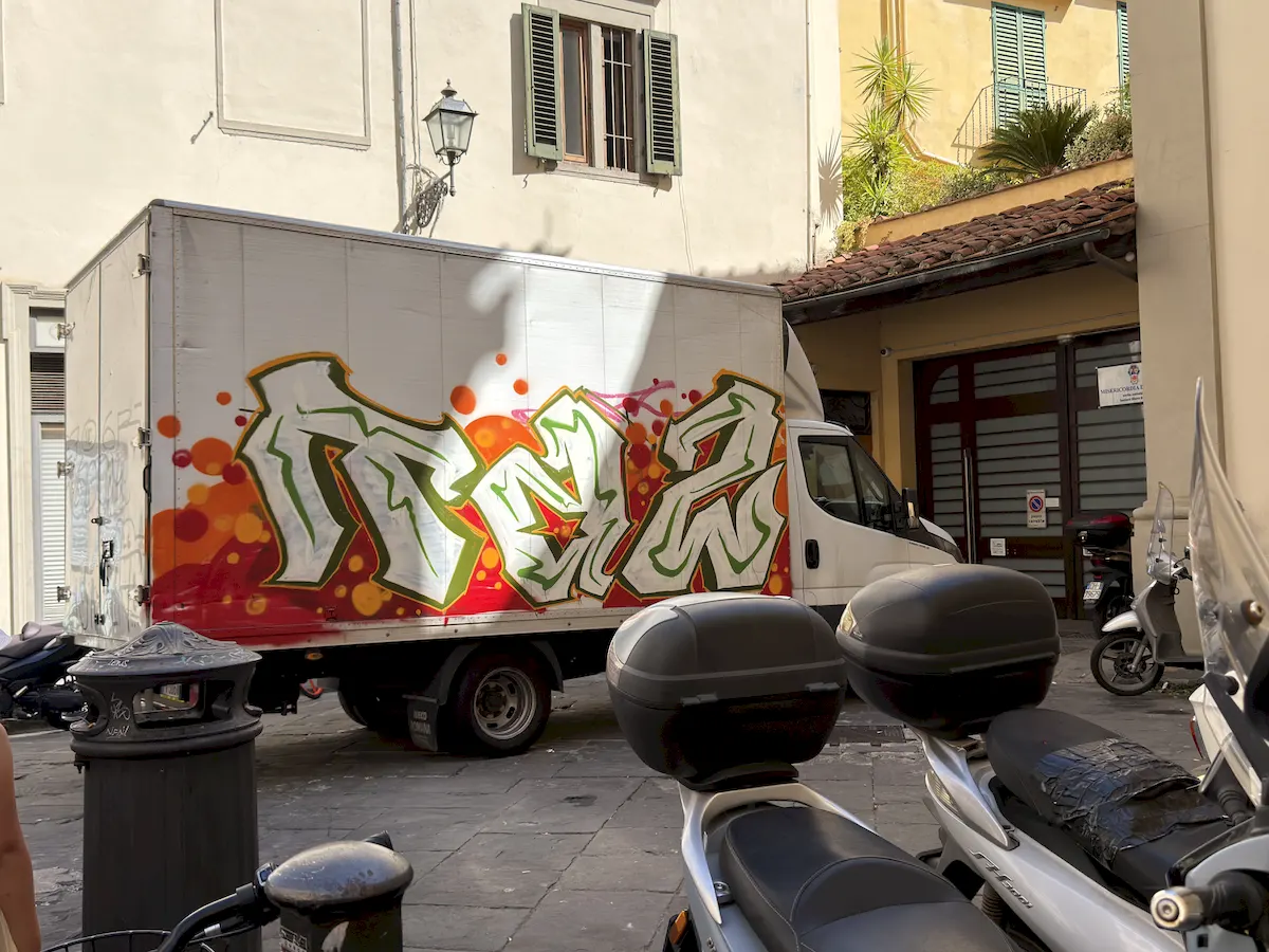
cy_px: 476
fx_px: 1283
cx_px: 634
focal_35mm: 35
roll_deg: +2.1
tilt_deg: +3.4
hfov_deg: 52.6
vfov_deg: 40.7
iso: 64
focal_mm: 6.76
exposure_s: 1/2778
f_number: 1.78
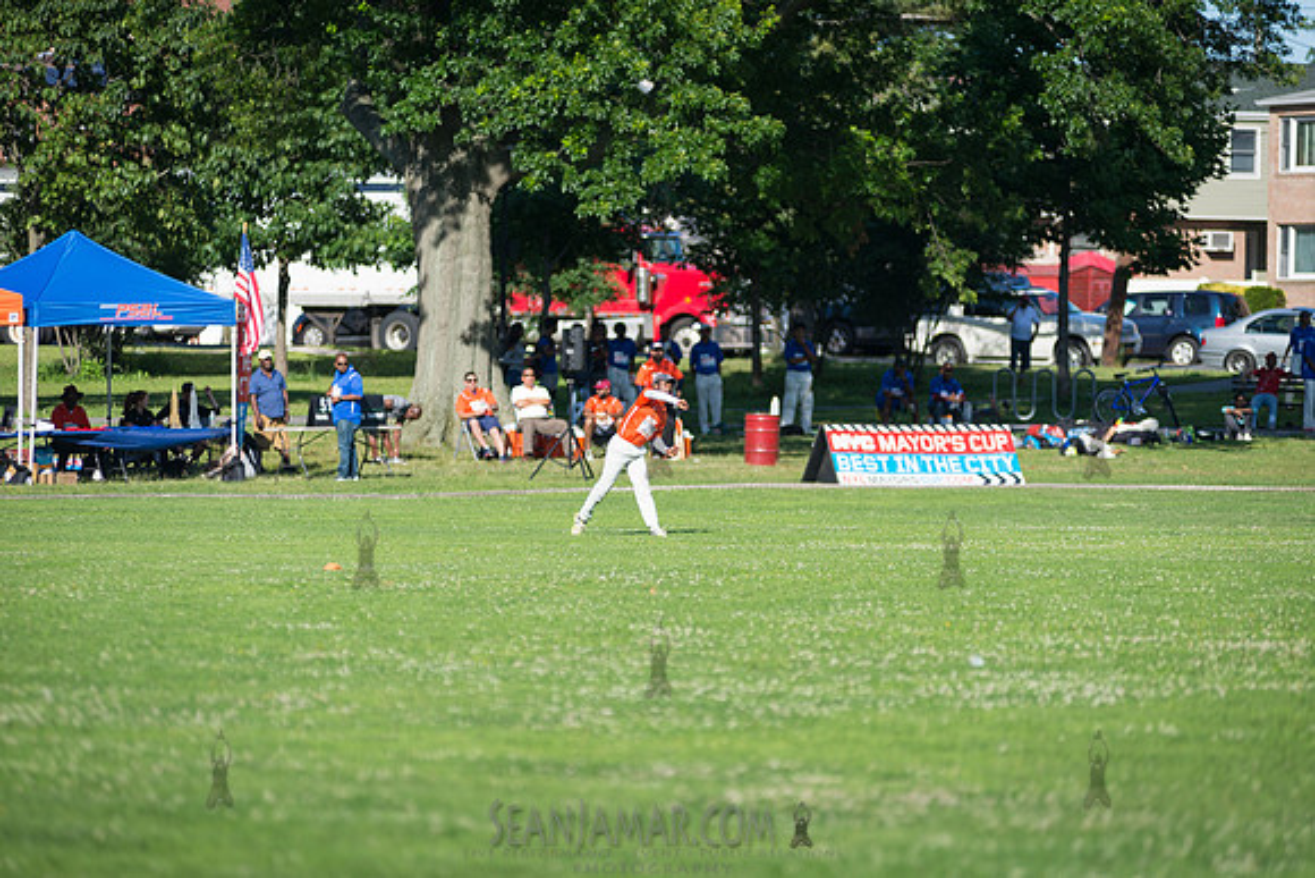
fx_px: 7307
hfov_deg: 10.3
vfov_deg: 6.9
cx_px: 658
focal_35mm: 200
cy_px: 439
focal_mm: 200
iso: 200
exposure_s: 1/2500
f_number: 2.8
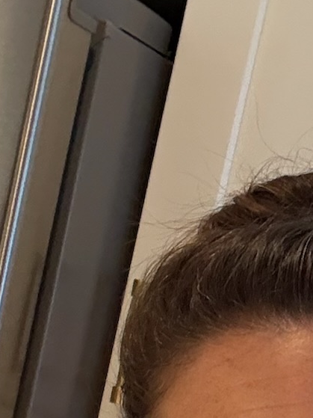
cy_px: 665
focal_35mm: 110
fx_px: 1327
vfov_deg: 16.1
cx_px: 461
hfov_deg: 12.8
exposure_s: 1/40
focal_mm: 2.69
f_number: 1.9
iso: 200
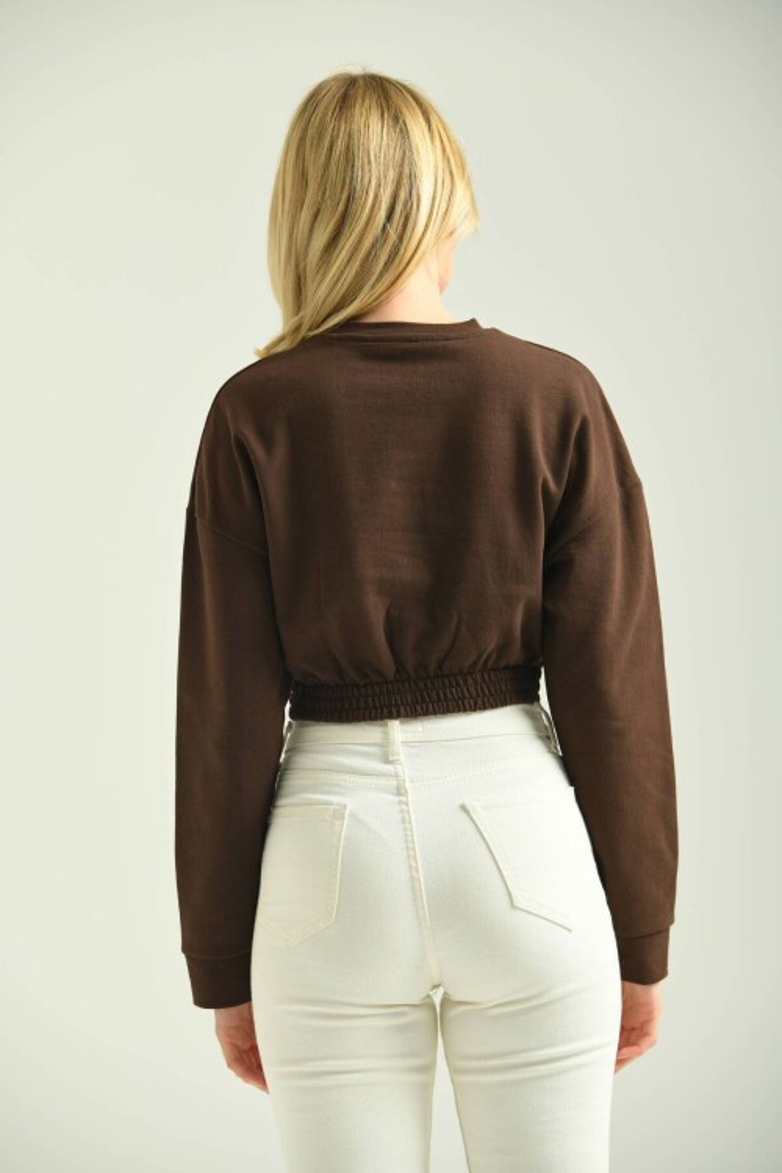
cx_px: 391
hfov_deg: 10.2
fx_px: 4398
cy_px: 586
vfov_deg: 15.2
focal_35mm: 135
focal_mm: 135
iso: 125
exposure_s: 1/160
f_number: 5.6
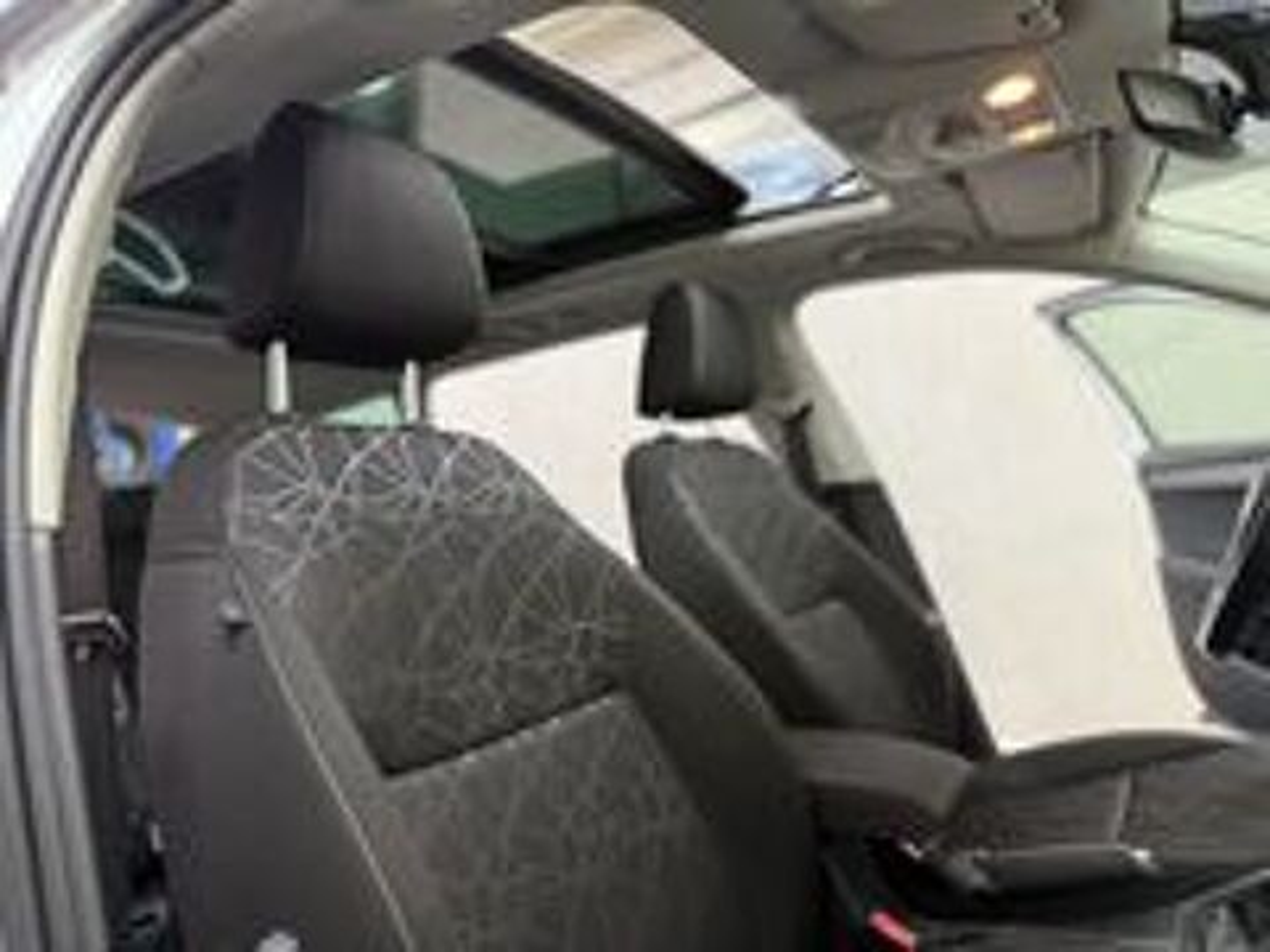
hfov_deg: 71.6
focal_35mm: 24
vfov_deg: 56.8
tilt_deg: +3.5
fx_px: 881
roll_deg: +6.1
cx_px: 635
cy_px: 476
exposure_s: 1/50
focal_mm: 6.76
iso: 160
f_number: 1.78
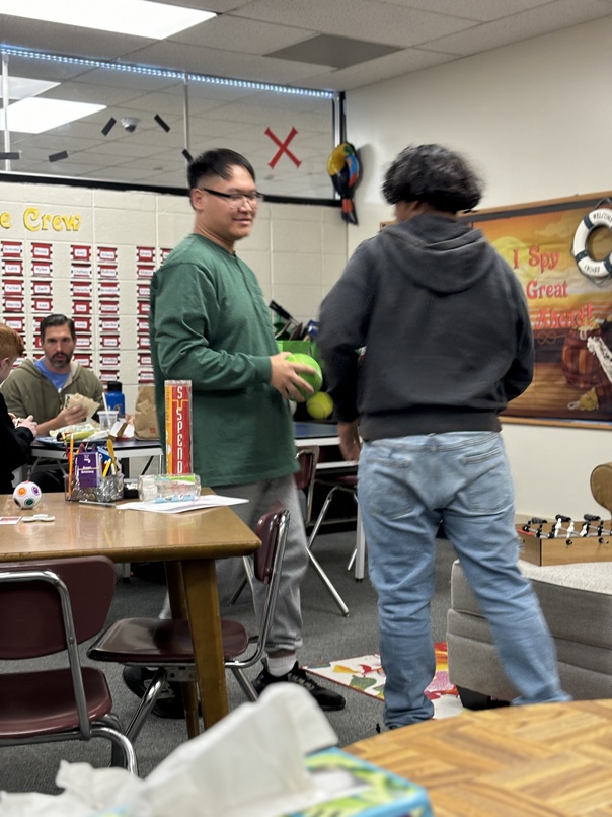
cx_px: 306
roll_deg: +1.6
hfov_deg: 28.0
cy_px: 408
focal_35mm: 52
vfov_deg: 36.8
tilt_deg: +0.6
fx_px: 1226
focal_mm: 5.96
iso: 125
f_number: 1.6
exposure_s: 1/60
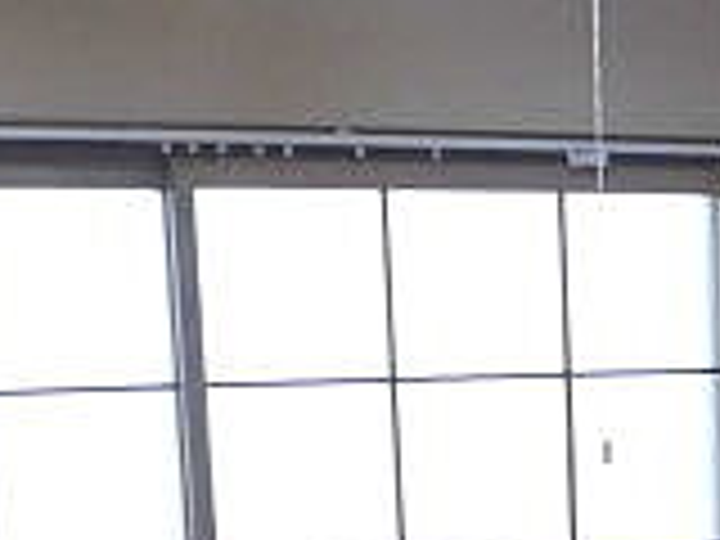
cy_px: 716
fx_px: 1997
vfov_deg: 14.7
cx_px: 810
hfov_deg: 19.5
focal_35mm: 96
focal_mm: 4.3
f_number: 3.1
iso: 320
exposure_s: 1/40
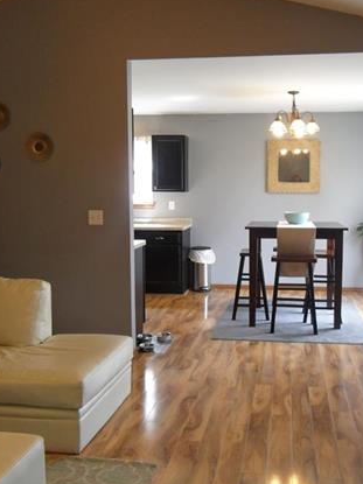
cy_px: 234
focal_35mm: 37
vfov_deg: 50.1
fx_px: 518
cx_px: 226
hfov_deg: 38.4
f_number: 2.8
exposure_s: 1/45
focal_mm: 4.3
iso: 160
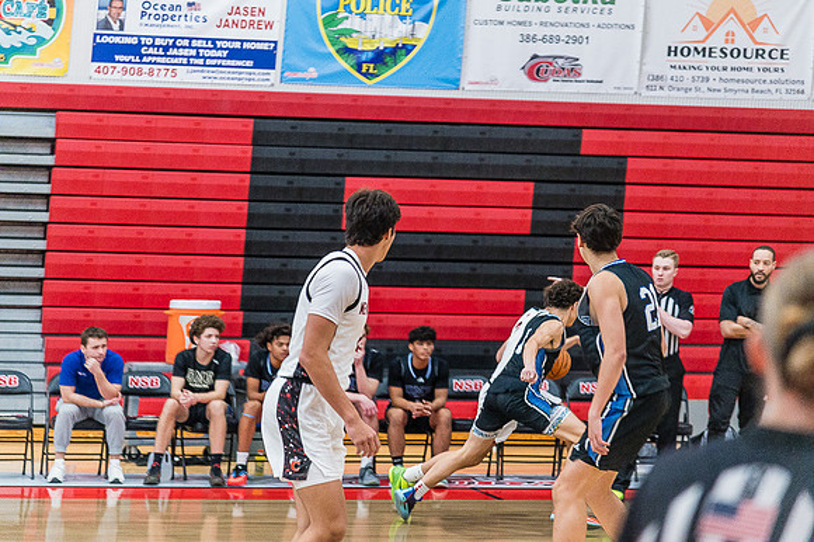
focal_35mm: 120
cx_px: 407
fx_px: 2712
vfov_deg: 11.4
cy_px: 271
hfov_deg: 17.1
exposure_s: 1/320
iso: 5000
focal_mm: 120
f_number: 4
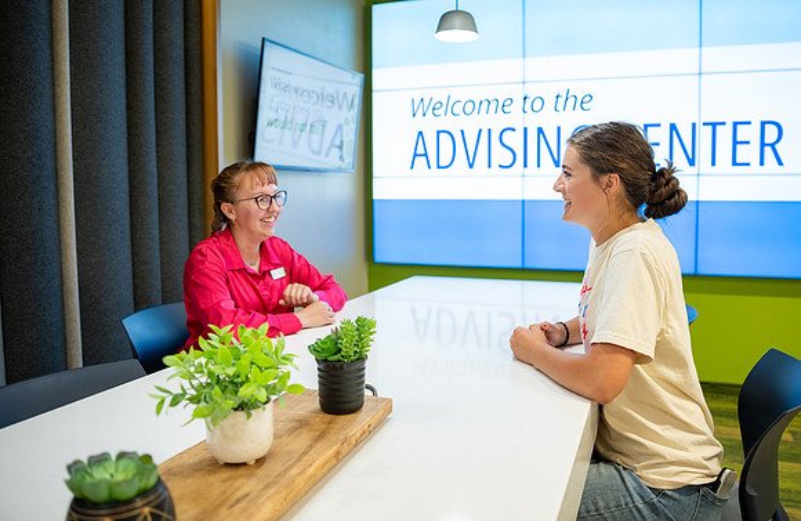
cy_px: 239
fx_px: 605
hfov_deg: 66.9
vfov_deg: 46.5
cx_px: 431
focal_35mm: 27
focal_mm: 24
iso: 640
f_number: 2.8
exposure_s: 1/160
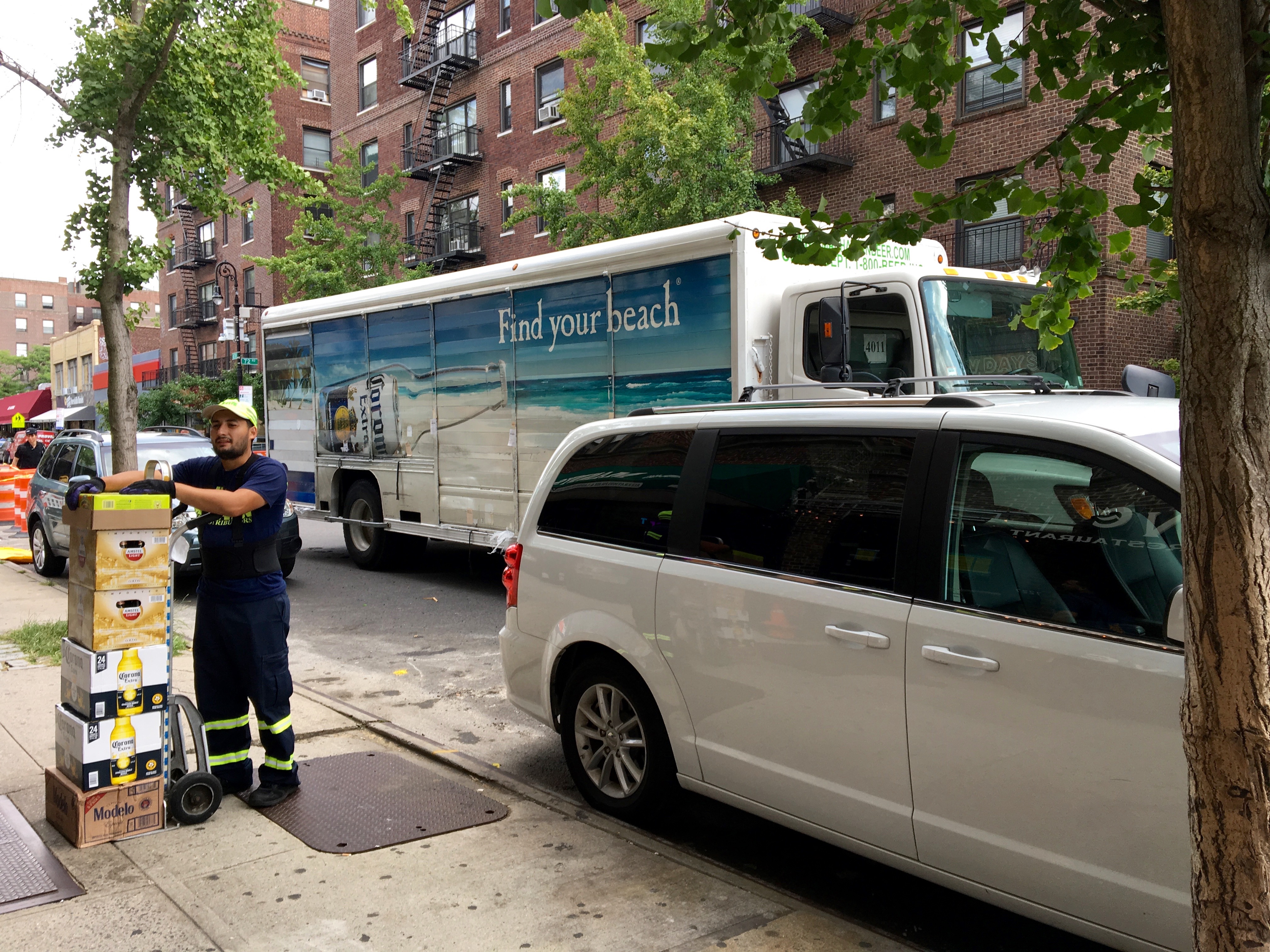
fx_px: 1064
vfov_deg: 48.2
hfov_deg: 61.7
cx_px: 635
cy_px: 476
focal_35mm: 29
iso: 25
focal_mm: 4.15
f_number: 2.2
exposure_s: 1/200
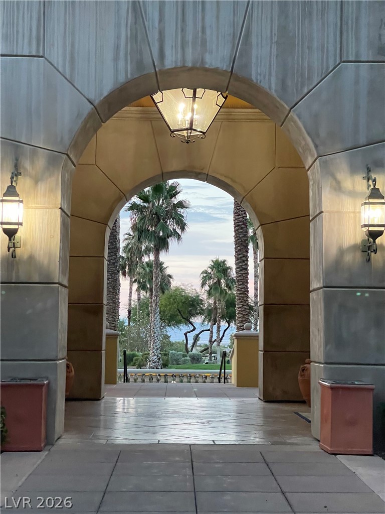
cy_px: 257
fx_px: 949
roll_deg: -0.8
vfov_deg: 30.3
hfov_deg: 22.9
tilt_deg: +4.8
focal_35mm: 64
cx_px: 192
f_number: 2.2
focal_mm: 7.5
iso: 800
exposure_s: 1/60
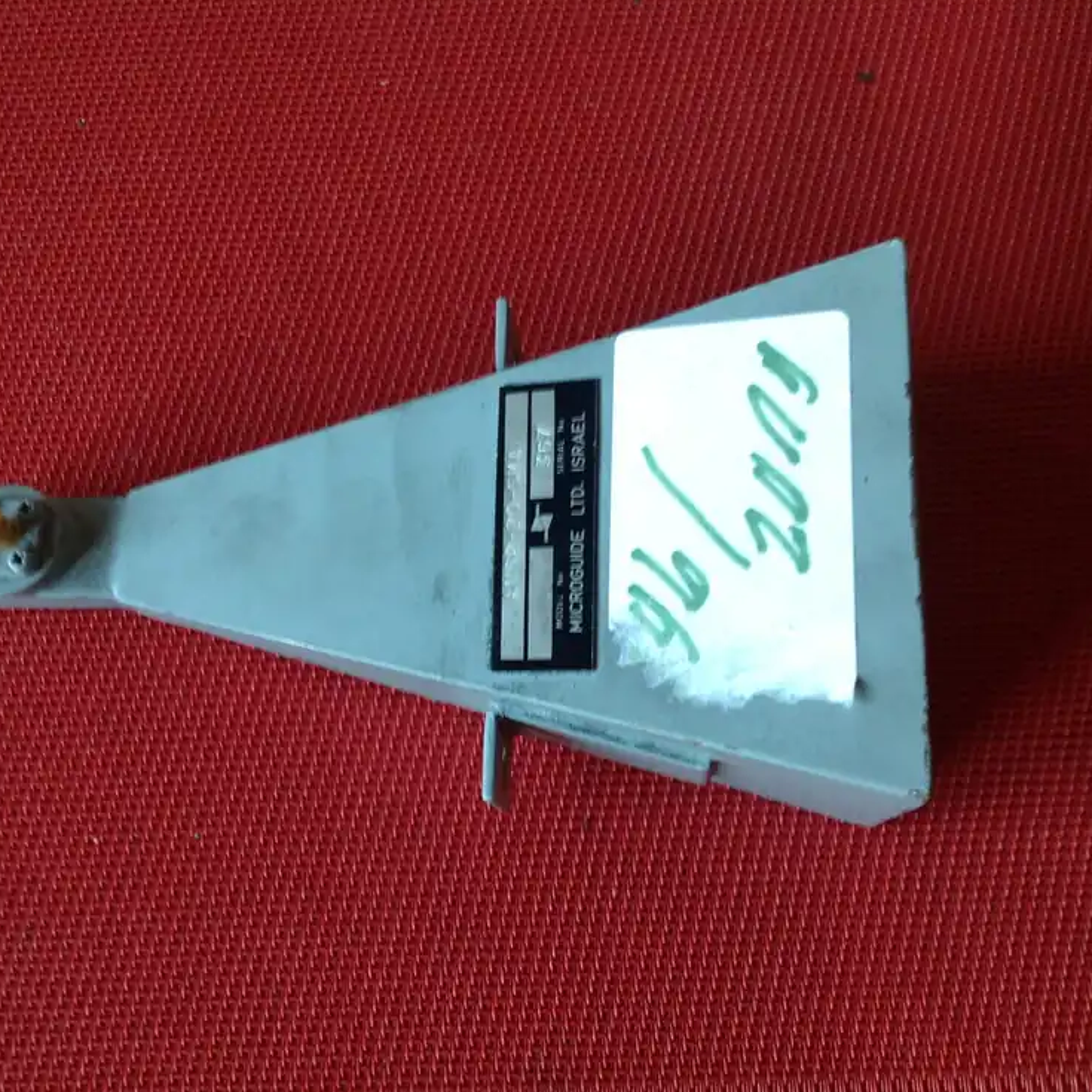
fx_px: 1499
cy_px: 541
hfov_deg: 39.8
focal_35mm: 42
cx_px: 415
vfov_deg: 40.0
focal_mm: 4.28
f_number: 2.4
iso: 100
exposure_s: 1/15
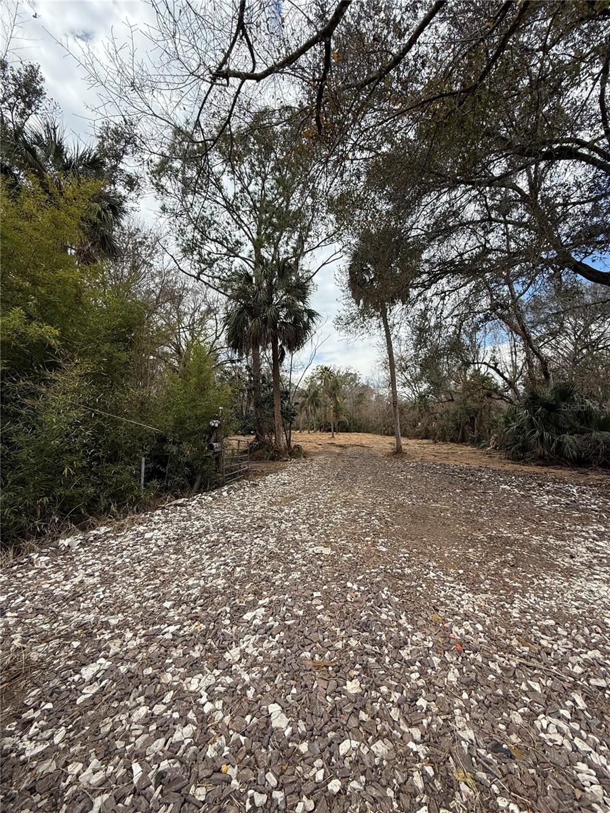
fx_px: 329
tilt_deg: +5.6
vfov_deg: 102.1
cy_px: 406
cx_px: 305
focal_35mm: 14
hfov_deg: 85.7
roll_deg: -1.7
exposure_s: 1/914
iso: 50
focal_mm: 2.22
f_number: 2.2
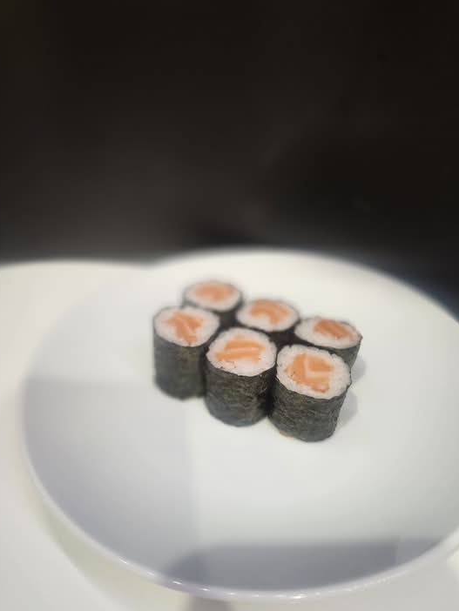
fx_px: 424
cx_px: 226
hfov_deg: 56.8
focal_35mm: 24
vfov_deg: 71.6
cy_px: 304
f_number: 1.8
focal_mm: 5.54
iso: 500
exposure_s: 1/100
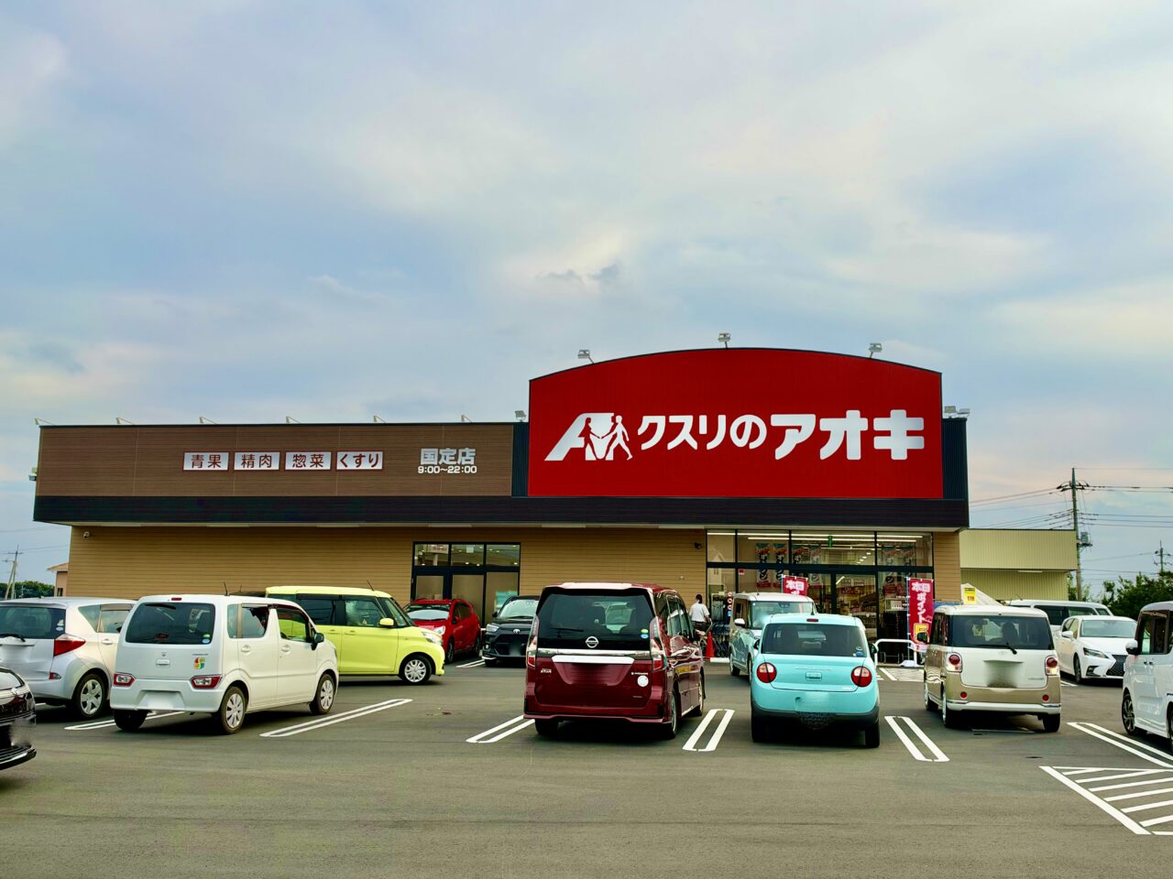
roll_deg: -2.4
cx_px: 586
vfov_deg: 40.7
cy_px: 440
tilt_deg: +10.0
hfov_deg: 52.6
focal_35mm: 35
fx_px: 1186
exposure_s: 1/3891
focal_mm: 6.93
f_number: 1.8
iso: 64
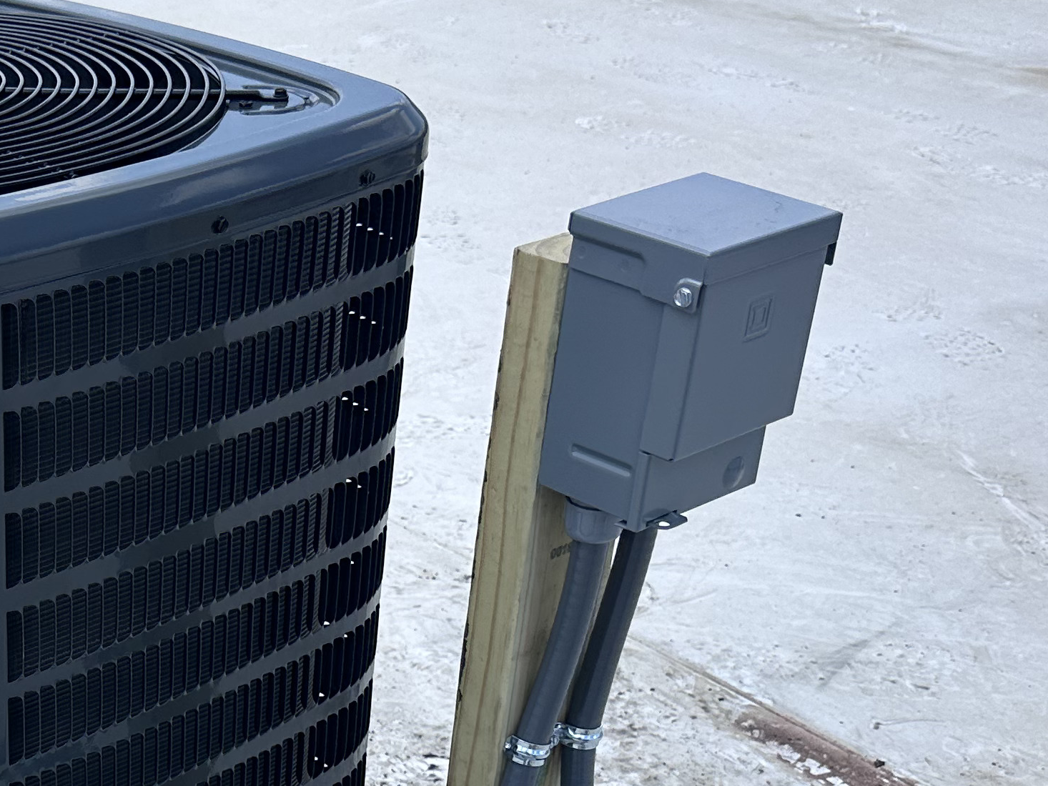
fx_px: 1998
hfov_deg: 27.4
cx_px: -42
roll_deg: +1.0
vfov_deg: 21.5
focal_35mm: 66
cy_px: 770
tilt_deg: -34.4
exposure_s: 1/4762
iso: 80
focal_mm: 6.86
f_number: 1.78
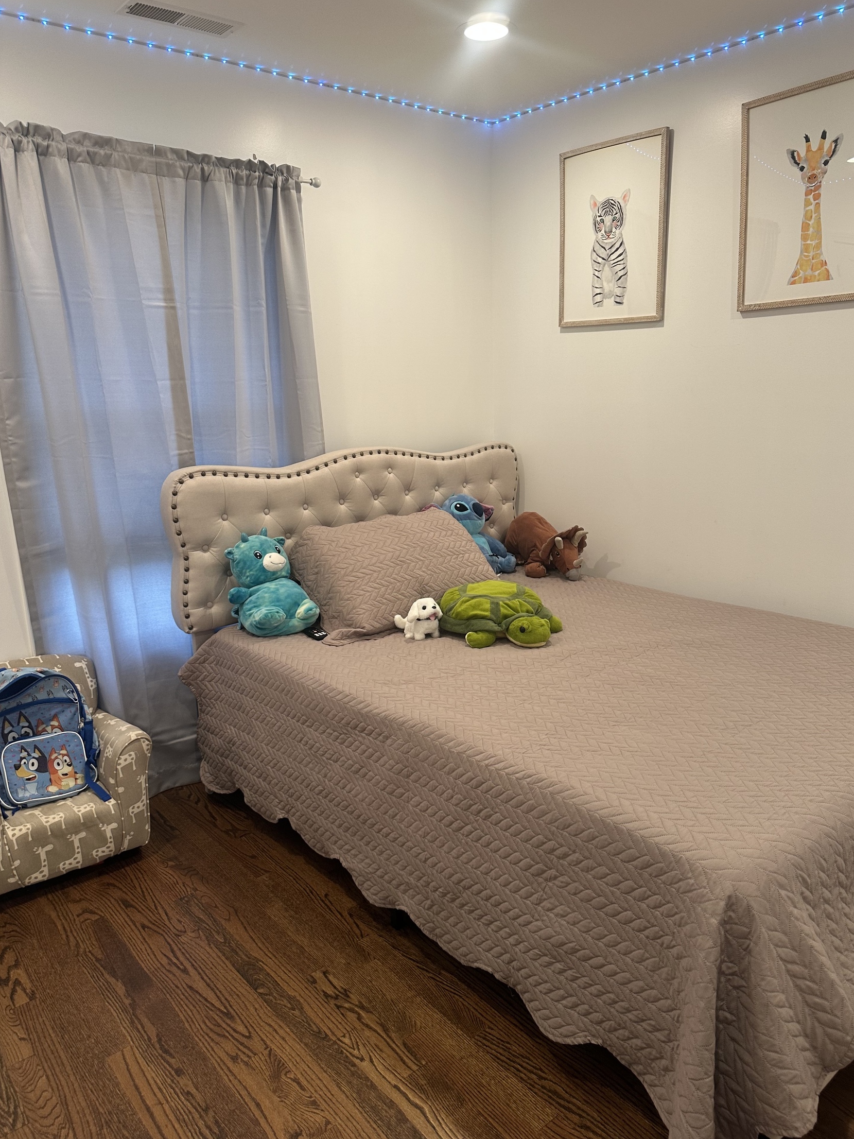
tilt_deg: -12.5
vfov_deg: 69.4
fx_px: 822
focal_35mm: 25
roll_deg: +2.5
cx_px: 442
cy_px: 591
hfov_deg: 54.9
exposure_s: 1/60
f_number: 1.78
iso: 125
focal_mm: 6.86
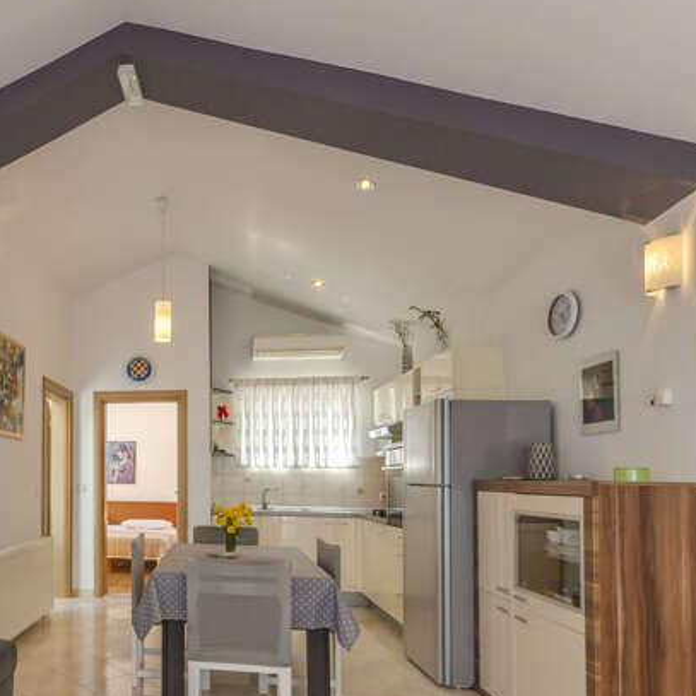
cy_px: 413
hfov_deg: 59.6
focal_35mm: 24
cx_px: 133
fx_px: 546
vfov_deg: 64.5
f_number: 9
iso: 320
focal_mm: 10
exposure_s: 1/100
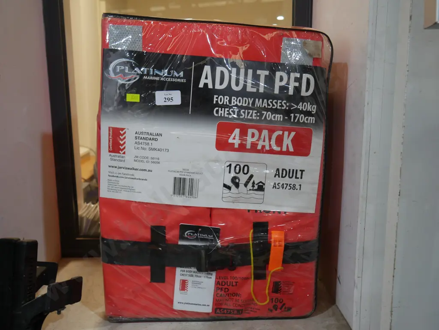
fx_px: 431
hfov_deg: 53.9
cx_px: 220
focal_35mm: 34
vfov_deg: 41.8
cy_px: 165
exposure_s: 1/60
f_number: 4
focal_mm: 17
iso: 800
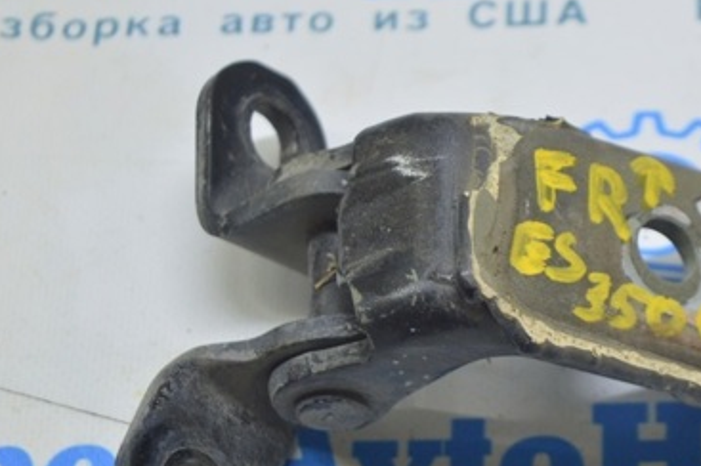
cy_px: 308
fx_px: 2799
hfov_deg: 14.2
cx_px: 529
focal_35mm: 144
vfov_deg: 9.5
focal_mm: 55
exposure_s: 1/20
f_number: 5.6
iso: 400
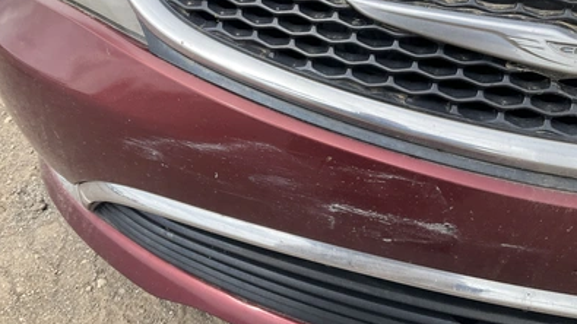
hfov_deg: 61.0
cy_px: 139
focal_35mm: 32
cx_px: 288
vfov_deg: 36.6
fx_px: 489
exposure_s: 1/728
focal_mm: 3
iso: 25
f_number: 1.8
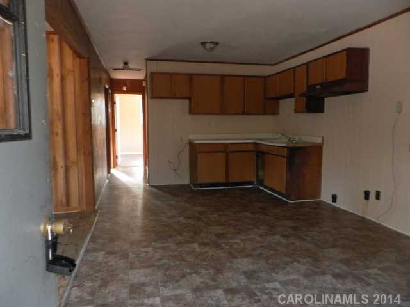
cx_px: 205
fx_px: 308
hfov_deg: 67.3
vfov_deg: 53.1
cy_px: 154
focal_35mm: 26
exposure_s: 1/8
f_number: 2.8
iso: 400
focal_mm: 4.6
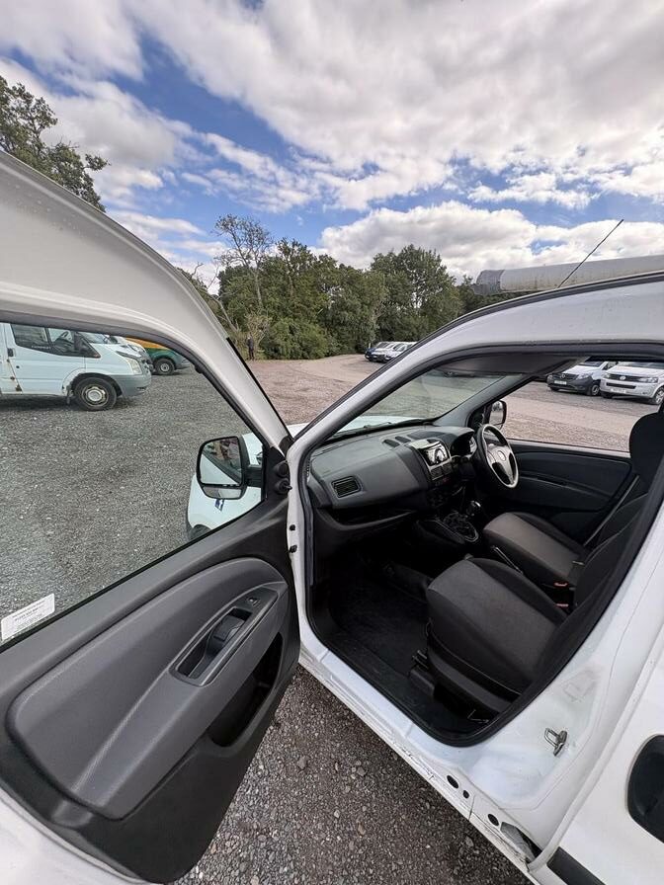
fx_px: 358
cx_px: 332
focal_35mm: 14
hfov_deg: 85.7
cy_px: 442
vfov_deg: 102.1
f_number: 2.2
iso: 40
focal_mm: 2.22
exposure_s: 1/294
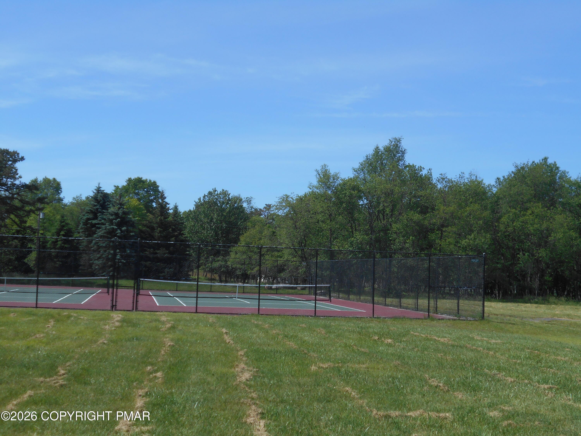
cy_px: 218
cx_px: 290
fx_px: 839
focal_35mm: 50
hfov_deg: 38.2
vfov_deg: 29.1
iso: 80
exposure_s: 1/640
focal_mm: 8.8
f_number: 4.5
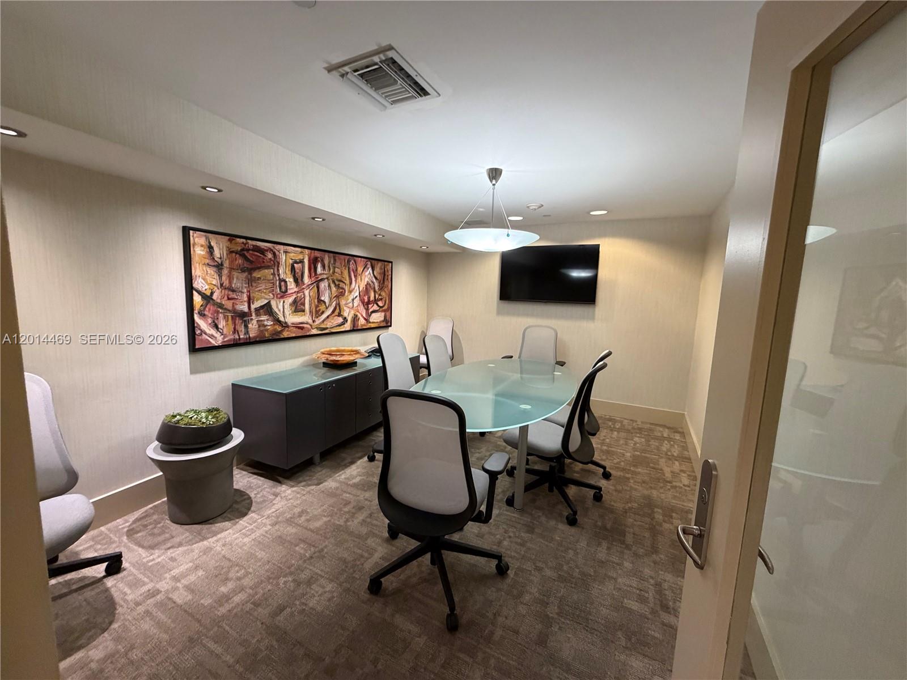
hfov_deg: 102.1
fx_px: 367
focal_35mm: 14
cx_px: 454
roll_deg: -1.5
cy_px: 340
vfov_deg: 85.7
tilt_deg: -5.0
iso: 320
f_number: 2.2
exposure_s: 1/60
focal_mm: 2.22
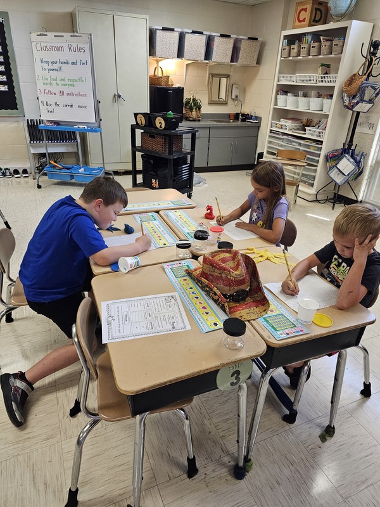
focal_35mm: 23
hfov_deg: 58.9
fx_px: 337
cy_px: 254
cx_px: 190
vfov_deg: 73.9
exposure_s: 1/120
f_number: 1.7
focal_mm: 6.3
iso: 160
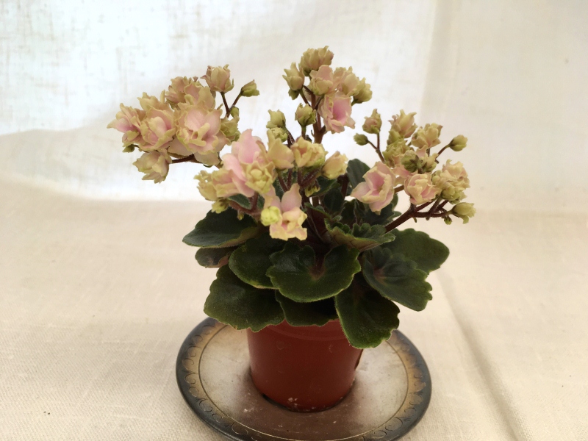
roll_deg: -3.8
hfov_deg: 61.7
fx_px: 493
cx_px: 294
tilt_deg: -21.2
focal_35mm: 29
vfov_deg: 48.2
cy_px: 220
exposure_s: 1/100
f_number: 2.2
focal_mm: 4.15
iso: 32
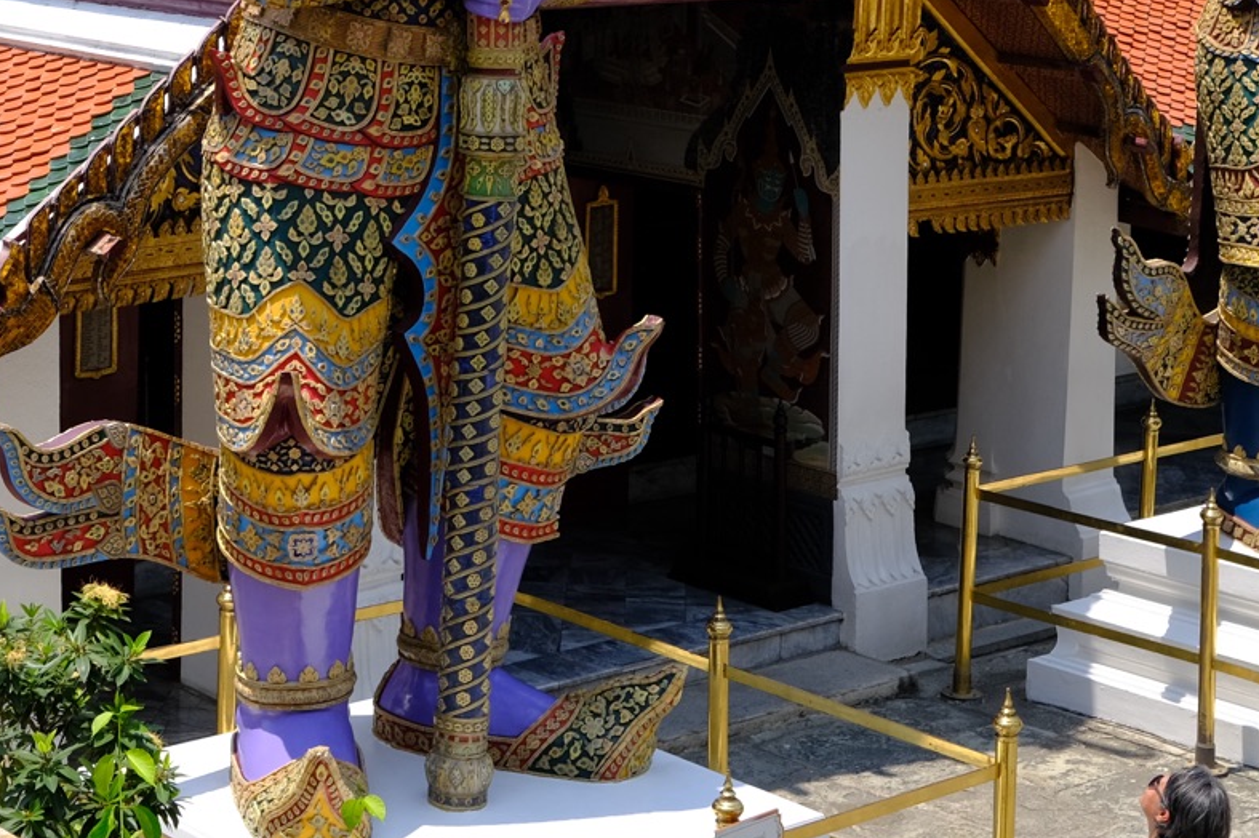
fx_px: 3111
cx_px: 330
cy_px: -143
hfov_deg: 22.7
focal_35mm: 89
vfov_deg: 14.9
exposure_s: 1/500
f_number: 5.6
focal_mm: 23
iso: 160
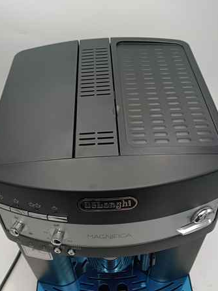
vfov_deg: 52.0
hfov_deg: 40.6
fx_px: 294
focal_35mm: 35
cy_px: 184
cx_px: 98
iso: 142
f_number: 1.8
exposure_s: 1/103
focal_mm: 4.81
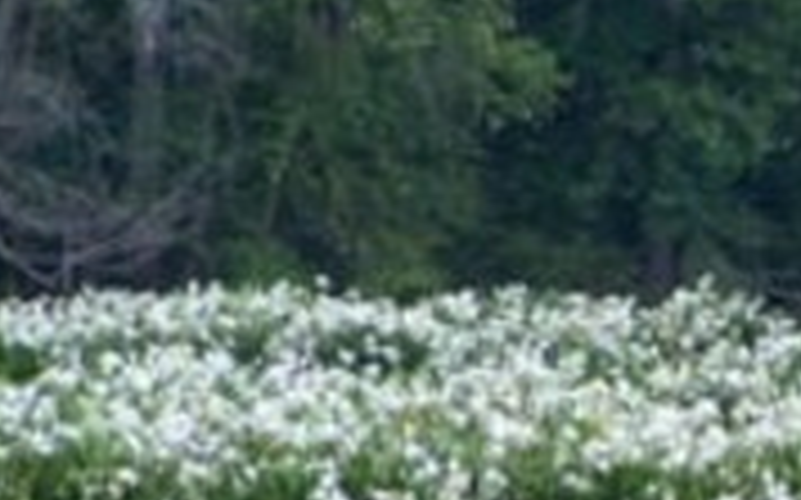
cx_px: 900
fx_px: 20987
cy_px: 617
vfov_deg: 1.4
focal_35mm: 962
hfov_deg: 2.2
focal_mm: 60.8
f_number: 3.6
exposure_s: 1/400
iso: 80
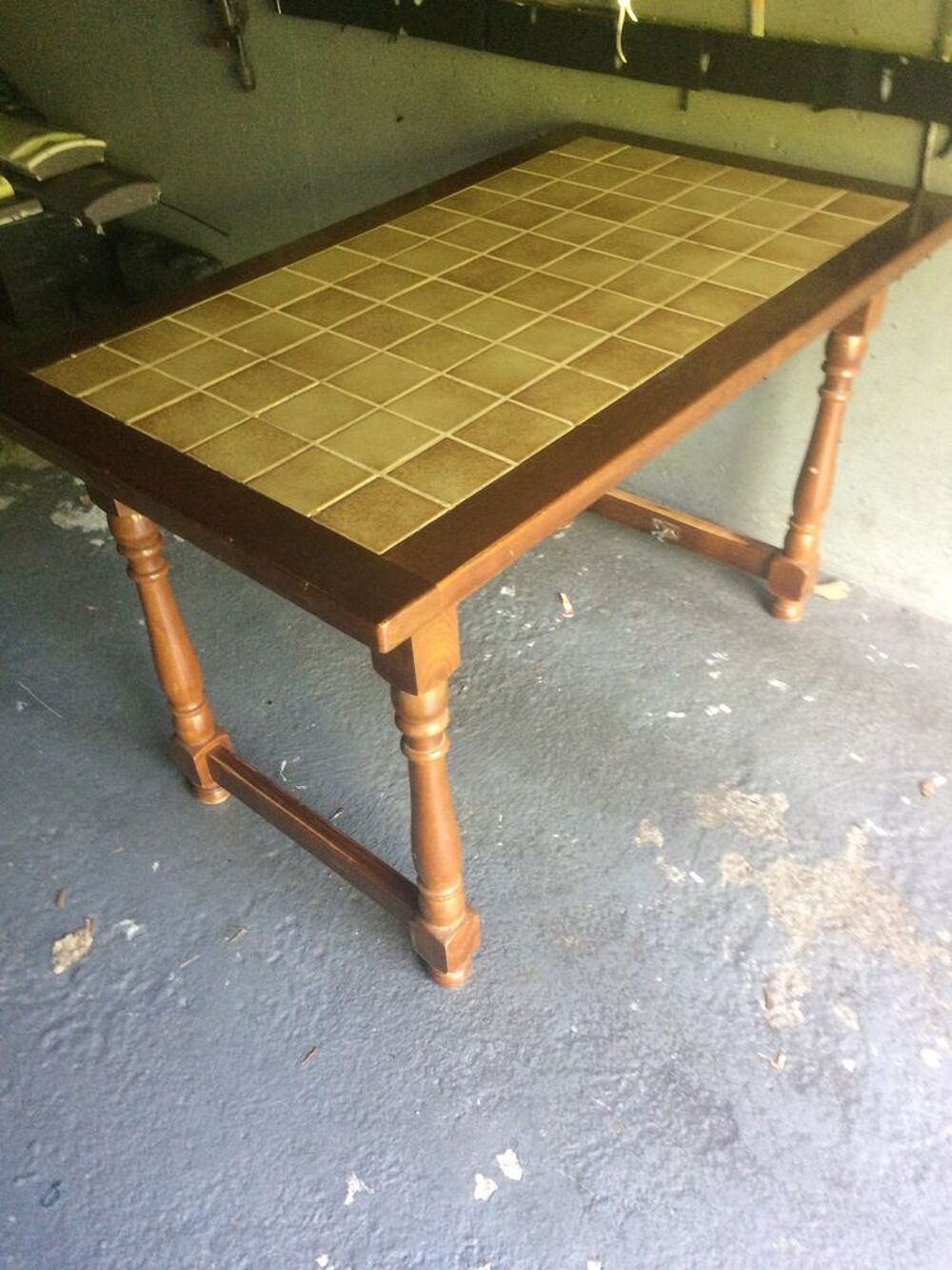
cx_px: 476
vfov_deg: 61.7
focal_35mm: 29
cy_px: 635
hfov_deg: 48.2
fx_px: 1063
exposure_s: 1/33
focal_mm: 4.15
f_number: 2.2
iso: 250
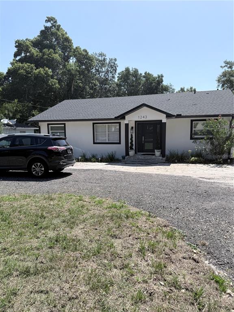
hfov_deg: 56.8
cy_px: 156
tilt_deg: -5.6
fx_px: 216
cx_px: 117
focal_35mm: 24
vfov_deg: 71.6
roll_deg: +0.1
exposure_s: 1/4167
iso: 80
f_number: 1.78
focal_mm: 6.76
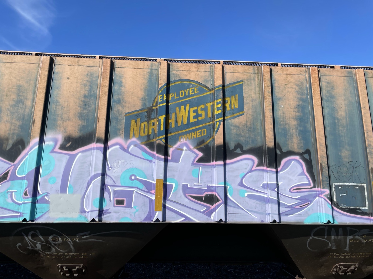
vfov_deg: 53.1
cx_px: 186
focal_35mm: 26
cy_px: 140
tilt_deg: +11.5
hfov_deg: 67.3
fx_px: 280
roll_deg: -0.3
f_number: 1.6
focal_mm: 4.2
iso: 32
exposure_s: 1/3861
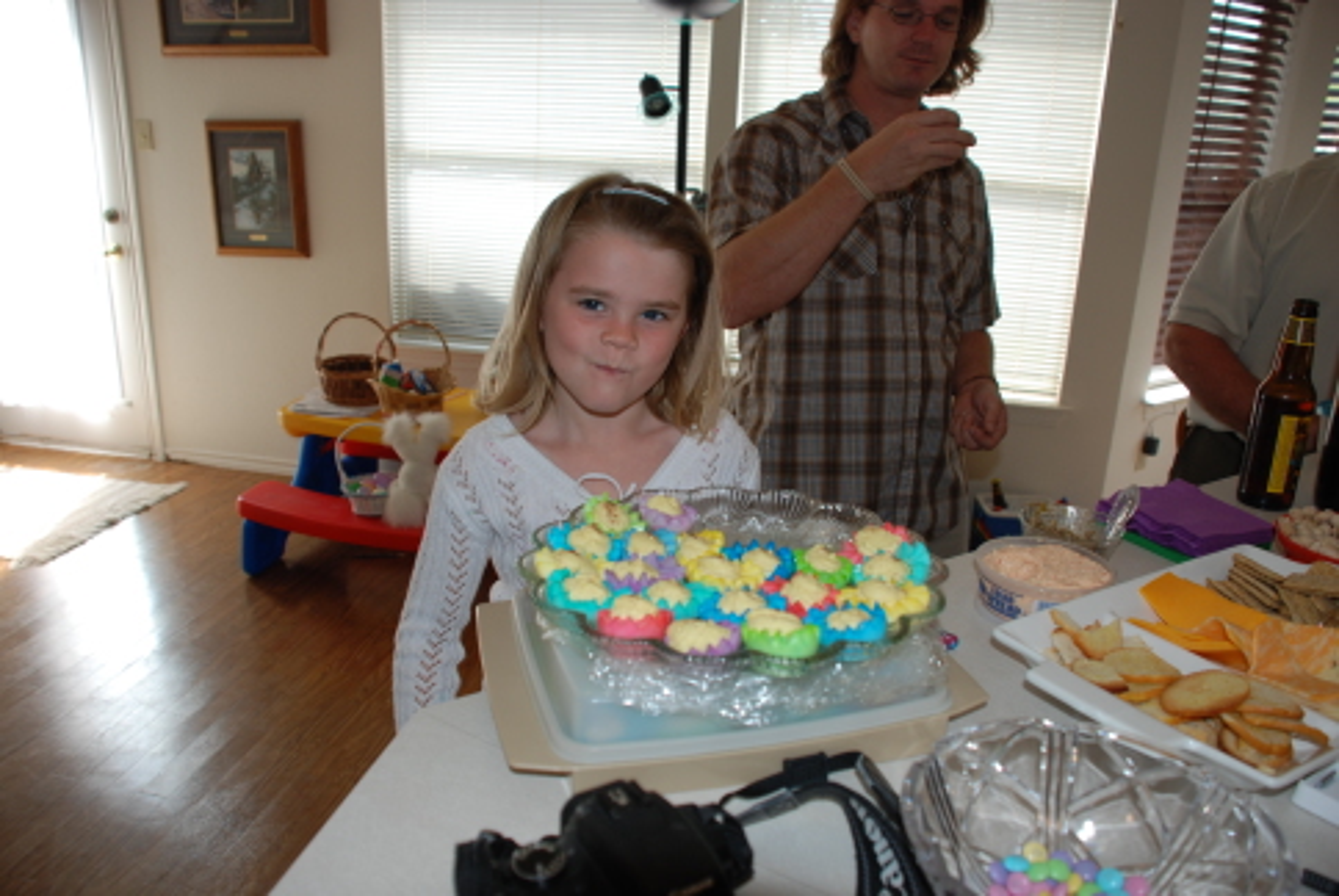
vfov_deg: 48.0
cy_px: 448
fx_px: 1005
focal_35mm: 27
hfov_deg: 67.3
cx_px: 670
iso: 200
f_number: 3.5
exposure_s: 1/60
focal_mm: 18
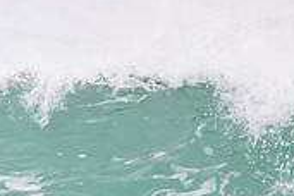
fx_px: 22187
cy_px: 257
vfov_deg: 0.5
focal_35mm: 2717
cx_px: -65
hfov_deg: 0.8
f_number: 11
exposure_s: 1/2000
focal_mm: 800
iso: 1800
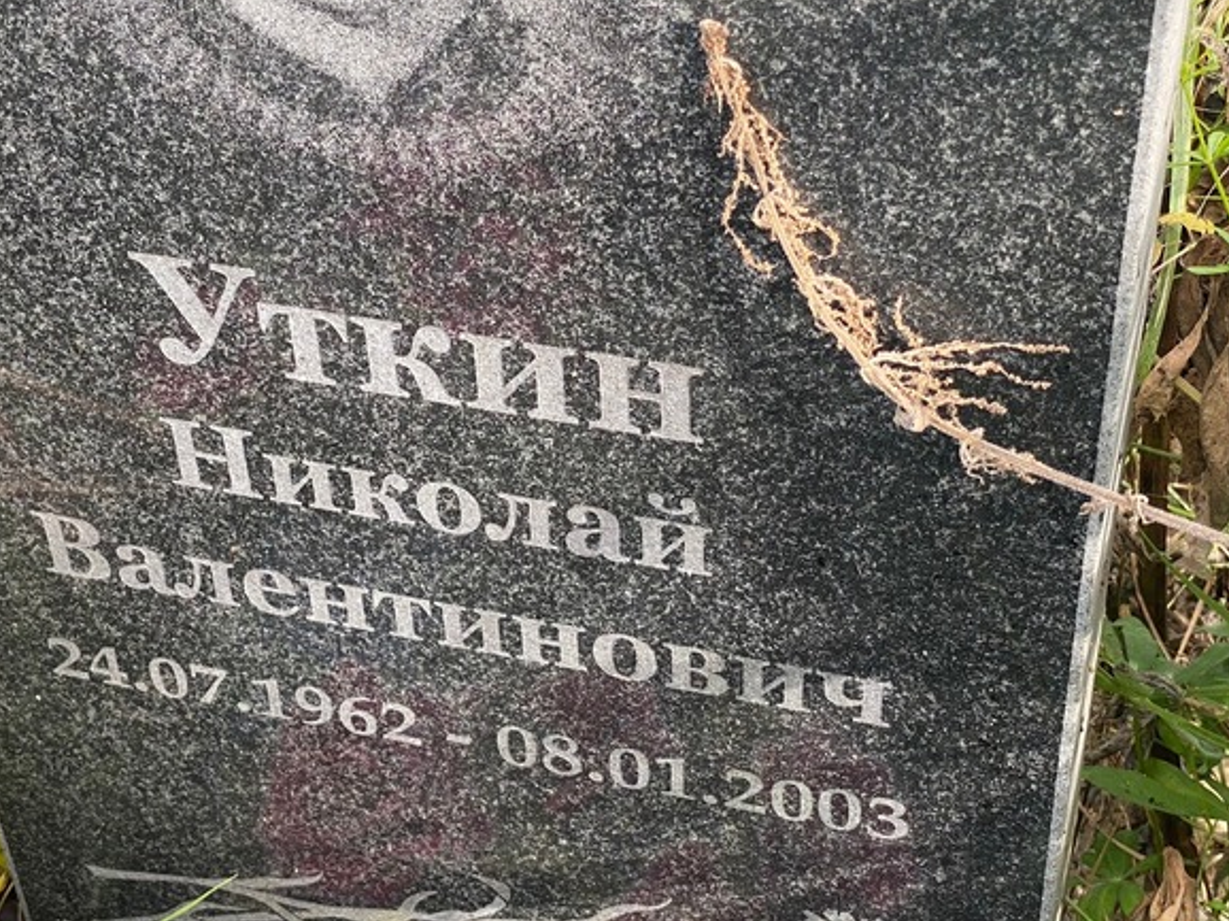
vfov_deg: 20.4
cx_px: 434
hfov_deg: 26.9
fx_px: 2555
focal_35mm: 72
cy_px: 506
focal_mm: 6
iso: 40
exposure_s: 1/122
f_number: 2
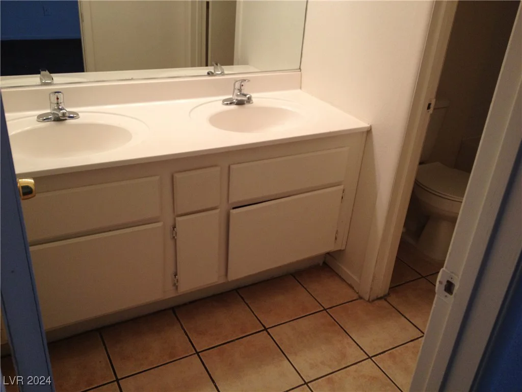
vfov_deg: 40.7
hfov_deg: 52.6
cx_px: 261
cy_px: 196
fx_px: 528
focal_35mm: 35
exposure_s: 1/120
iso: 100
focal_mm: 4.28
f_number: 2.4
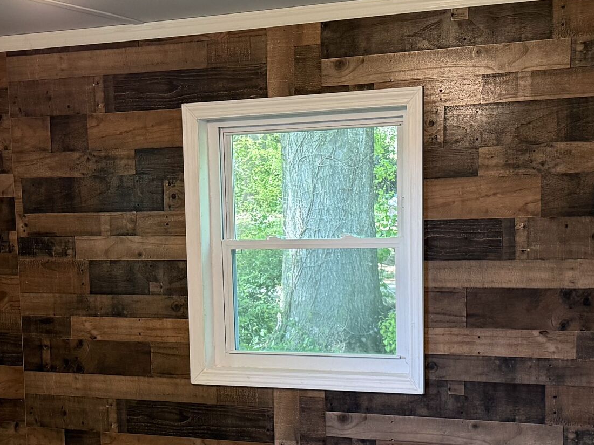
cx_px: 228
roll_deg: +1.8
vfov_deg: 21.7
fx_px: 1150
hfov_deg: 28.9
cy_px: 350
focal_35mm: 67
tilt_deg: -5.7
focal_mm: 6.76
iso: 320
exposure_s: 1/120
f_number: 1.78
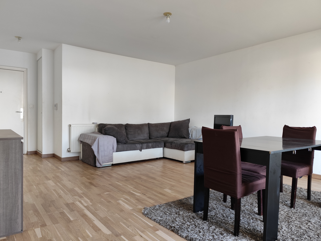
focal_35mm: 24
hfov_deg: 71.6
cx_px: 157
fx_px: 223
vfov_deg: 56.8
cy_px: 125
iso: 640
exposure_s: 1/50
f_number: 1.65
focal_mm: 6.14
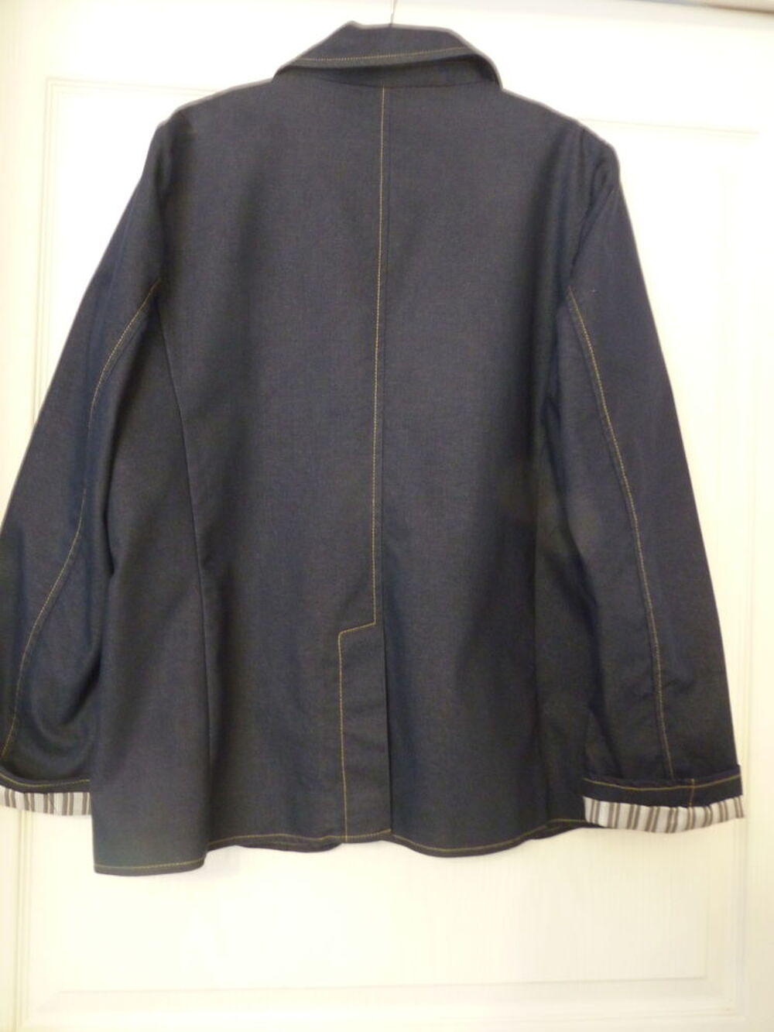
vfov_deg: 65.3
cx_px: 387
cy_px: 516
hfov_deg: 51.4
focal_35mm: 27
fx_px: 805
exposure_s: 1/3.2
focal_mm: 4.8
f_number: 3.2
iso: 400
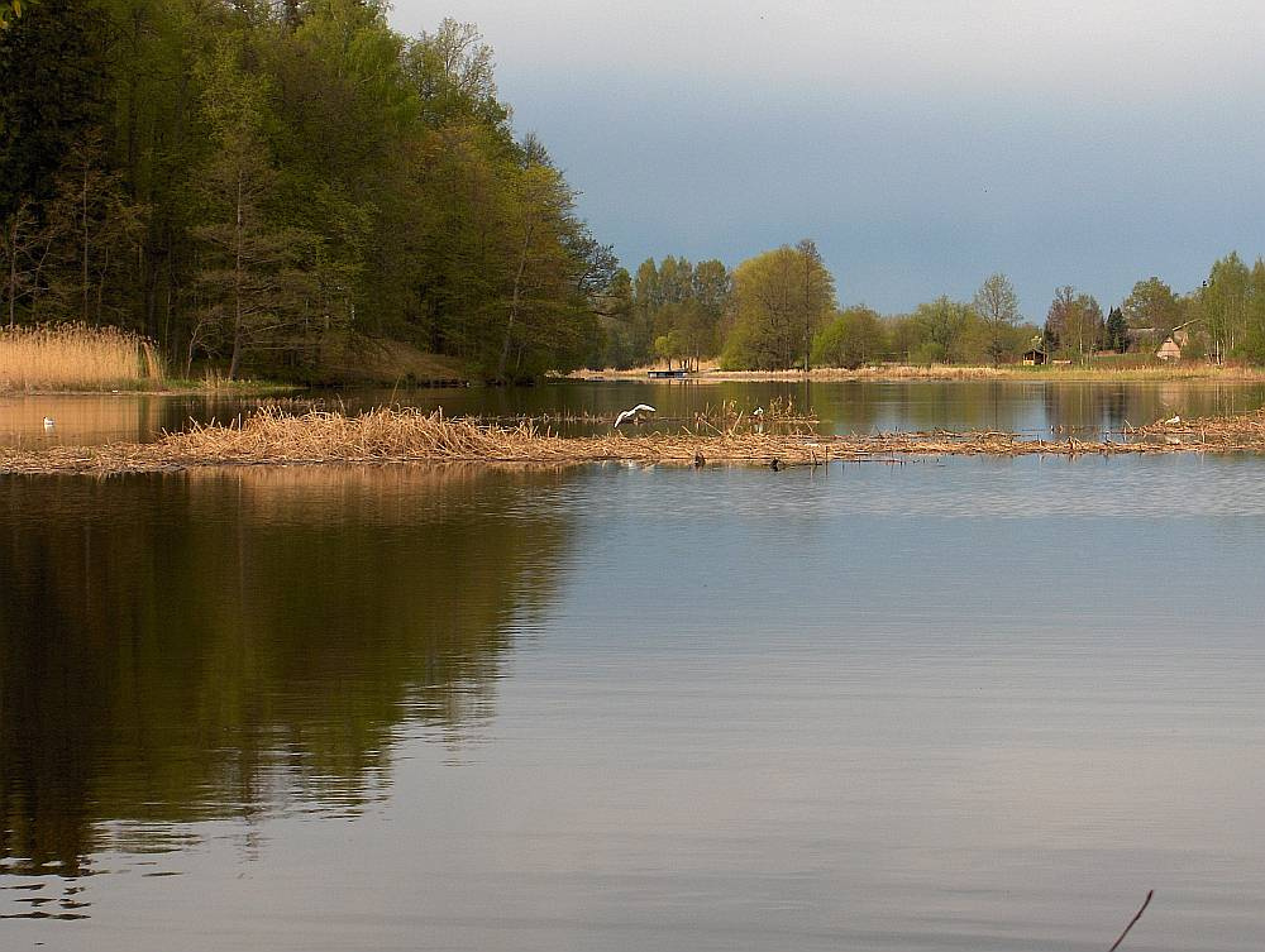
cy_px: 476
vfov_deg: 12.7
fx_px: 4282
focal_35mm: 117
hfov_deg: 16.8
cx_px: 632
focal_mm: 24
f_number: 4.9
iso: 100
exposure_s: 1/285
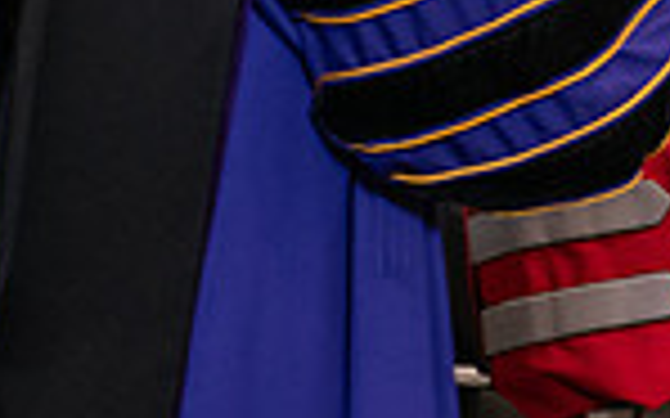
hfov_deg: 7.5
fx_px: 5074
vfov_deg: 4.7
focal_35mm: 278
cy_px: -326
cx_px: 886
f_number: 5
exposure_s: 1/125
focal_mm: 70
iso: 2000
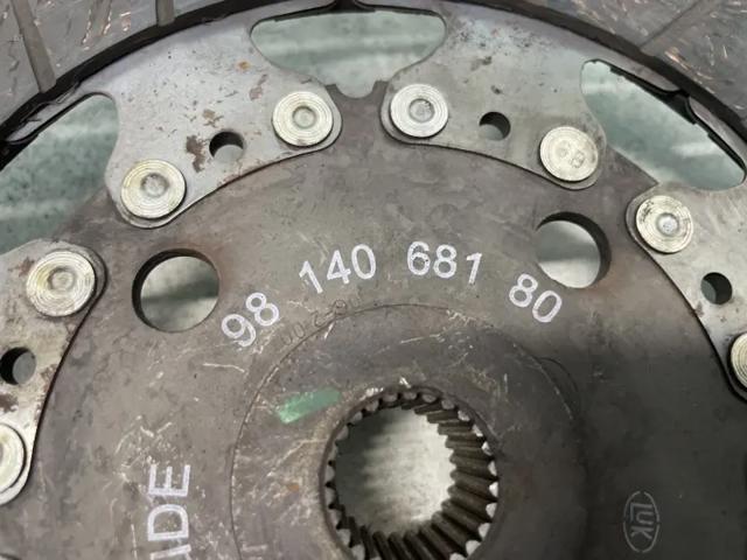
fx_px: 561
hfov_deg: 67.3
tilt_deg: -66.0
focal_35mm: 26
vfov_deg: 53.1
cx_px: 374
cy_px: 280
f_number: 1.6
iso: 160
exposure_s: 1/50
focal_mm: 4.2
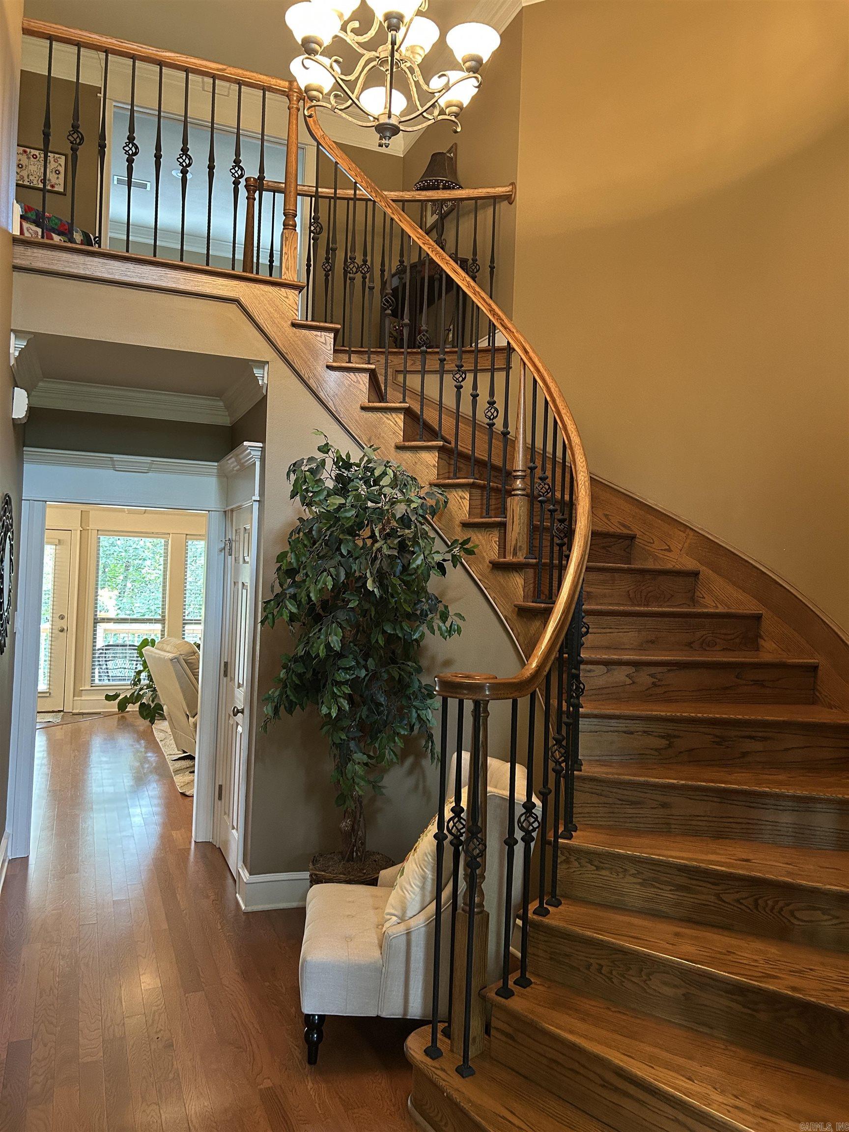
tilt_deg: +1.2
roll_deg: -2.5
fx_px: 850
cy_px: 566
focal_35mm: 26
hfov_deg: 53.1
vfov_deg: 67.3
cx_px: 424
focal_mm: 5.7
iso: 400
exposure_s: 1/40
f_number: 1.5
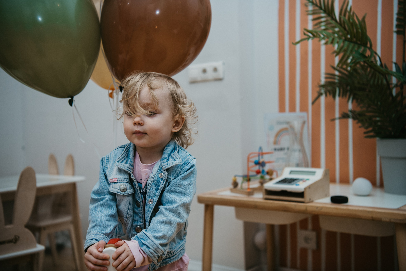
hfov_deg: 42.7
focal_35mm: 46
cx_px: 203
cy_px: 136
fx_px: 519
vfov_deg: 29.2
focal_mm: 46
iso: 160
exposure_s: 1/160
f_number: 3.2
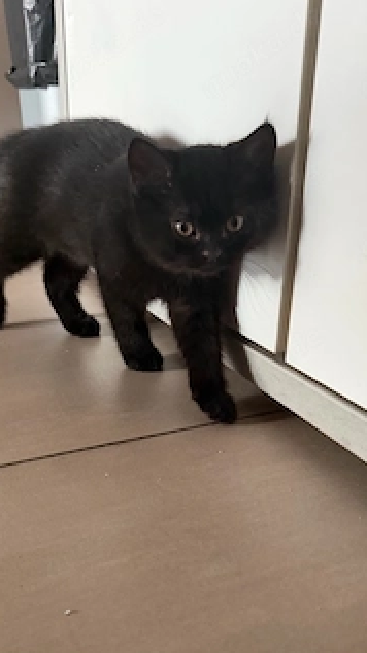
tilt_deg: -22.5
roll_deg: -3.5
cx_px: 148
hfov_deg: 35.5
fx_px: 572
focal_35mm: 33
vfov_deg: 59.0
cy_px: 396
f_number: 1.78
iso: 320
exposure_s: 1/60
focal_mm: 6.76
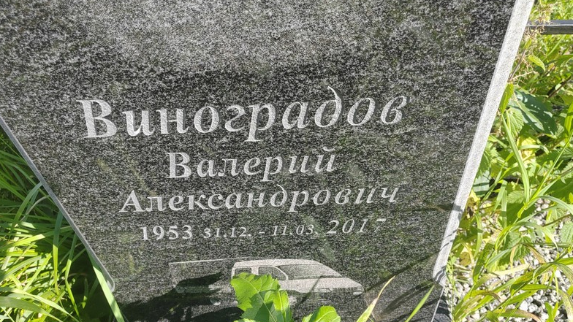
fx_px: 456
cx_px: 284
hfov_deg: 64.3
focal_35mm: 30
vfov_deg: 38.9
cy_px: 176
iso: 100
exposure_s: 1/590
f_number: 1.9
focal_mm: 5.52
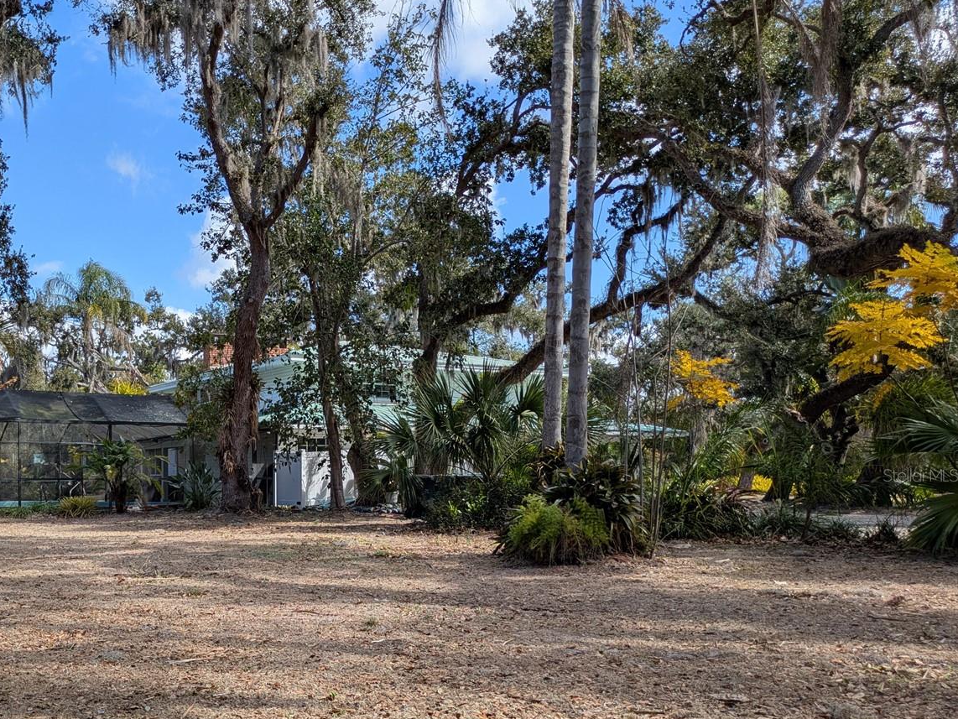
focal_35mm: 35
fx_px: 969
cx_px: 292
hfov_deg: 51.3
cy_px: 475
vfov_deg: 40.3
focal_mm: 5.43
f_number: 1.89
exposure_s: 1/1420
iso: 47
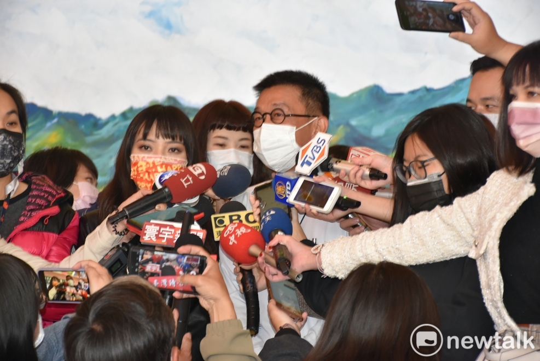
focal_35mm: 128
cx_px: 270
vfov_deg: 10.8
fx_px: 1914
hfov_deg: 16.1
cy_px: 180
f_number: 5.3
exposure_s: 1/60
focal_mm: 85
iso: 800
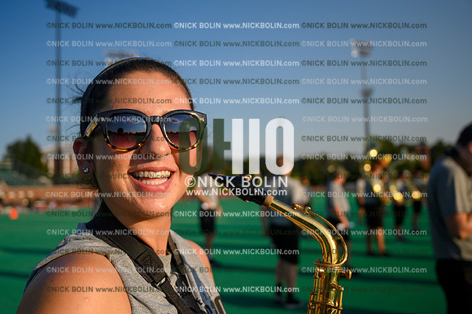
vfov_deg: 35.9
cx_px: 236
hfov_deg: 51.9
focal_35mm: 37
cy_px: 157
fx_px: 485
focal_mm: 37
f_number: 4
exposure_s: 1/200
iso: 125
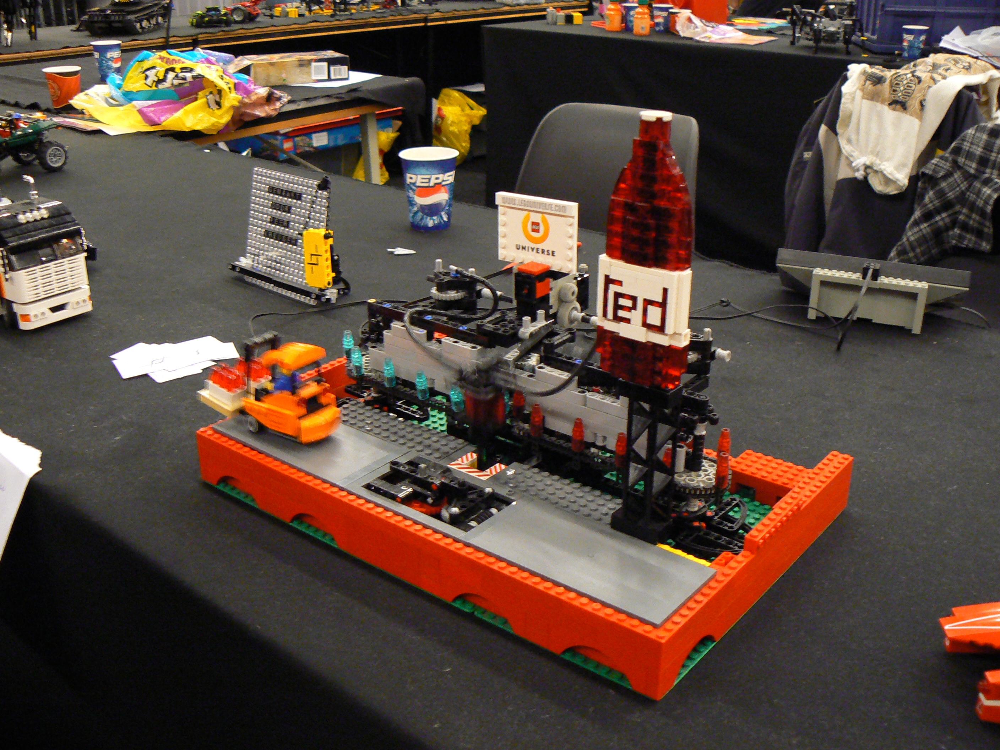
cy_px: 375
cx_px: 500
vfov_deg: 39.7
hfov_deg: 51.4
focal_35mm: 36
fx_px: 1040
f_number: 2.8
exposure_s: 1/4
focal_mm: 6
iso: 200
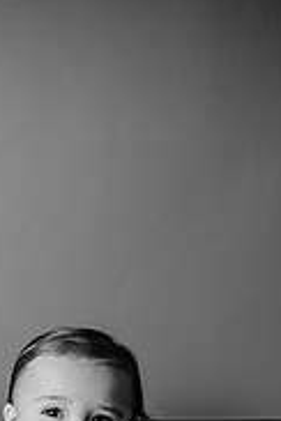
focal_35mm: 123
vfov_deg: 16.1
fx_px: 1440
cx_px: 71
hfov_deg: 11.1
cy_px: 492
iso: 100
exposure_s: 1/160
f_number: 2.2
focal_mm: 50
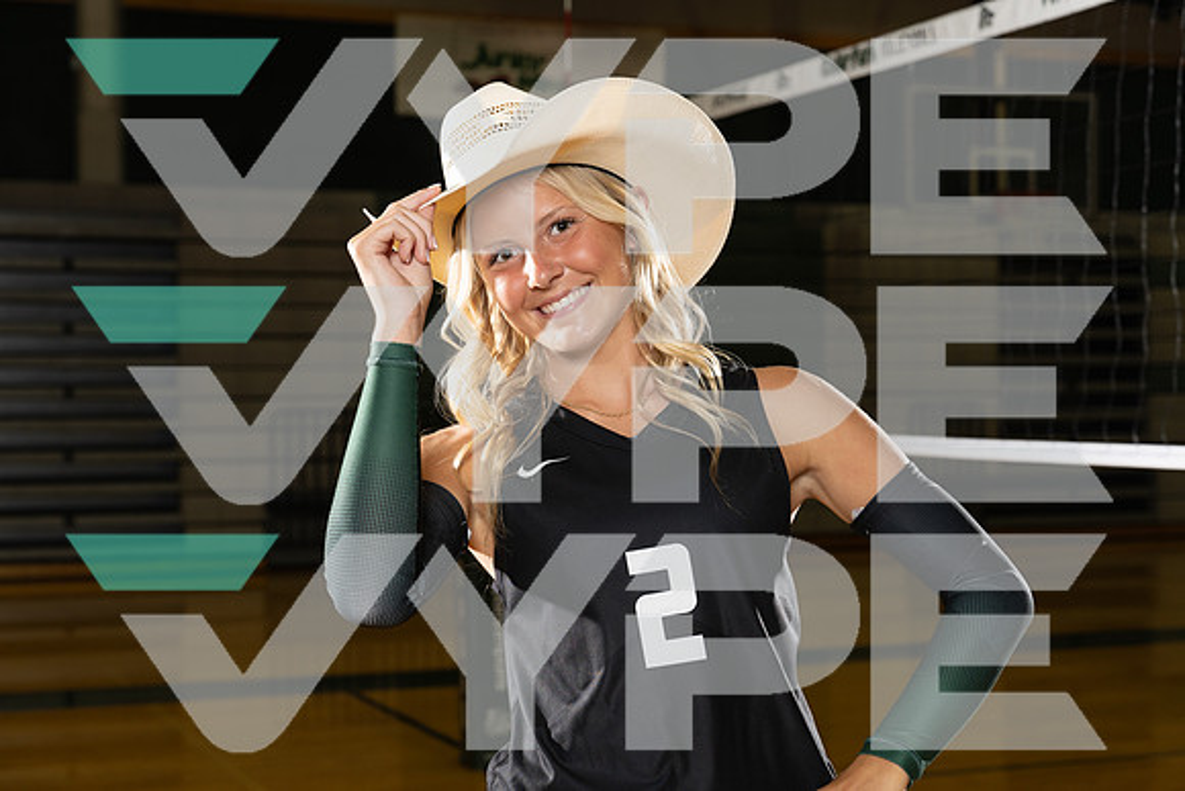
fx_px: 2074
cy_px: 396
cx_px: 592
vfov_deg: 21.6
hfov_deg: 31.9
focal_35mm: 63
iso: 800
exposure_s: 1/250
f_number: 5.6
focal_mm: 63
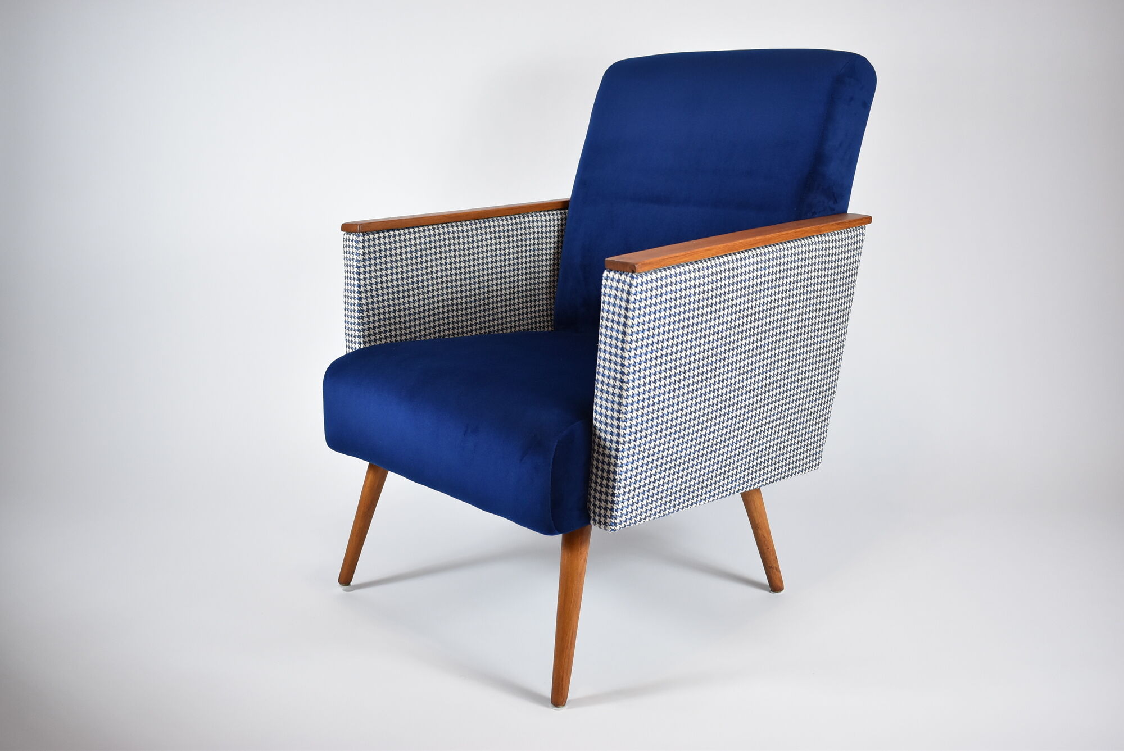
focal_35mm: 36
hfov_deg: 53.1
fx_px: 1125
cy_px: 376
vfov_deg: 36.9
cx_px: 562
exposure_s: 1/125
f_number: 4
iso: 800
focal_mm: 24
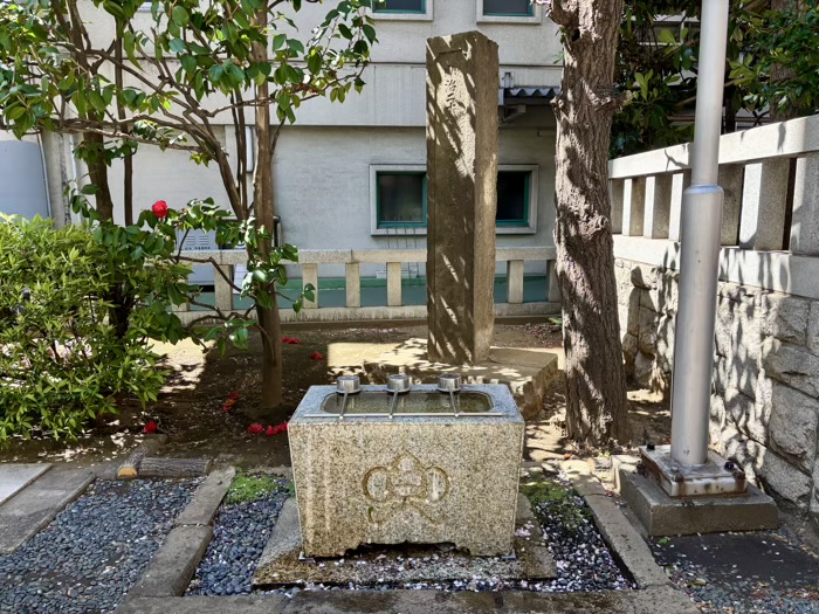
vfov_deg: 53.1
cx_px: 410
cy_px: 307
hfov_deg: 67.3
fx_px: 615
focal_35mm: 26
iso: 50
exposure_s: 1/248
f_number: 1.6
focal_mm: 5.96
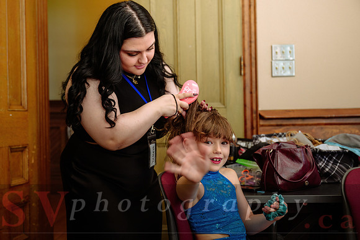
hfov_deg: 47.6
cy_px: 120
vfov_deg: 32.8
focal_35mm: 41
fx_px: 408
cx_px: 162
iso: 320
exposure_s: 1/80
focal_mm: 37
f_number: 3.2
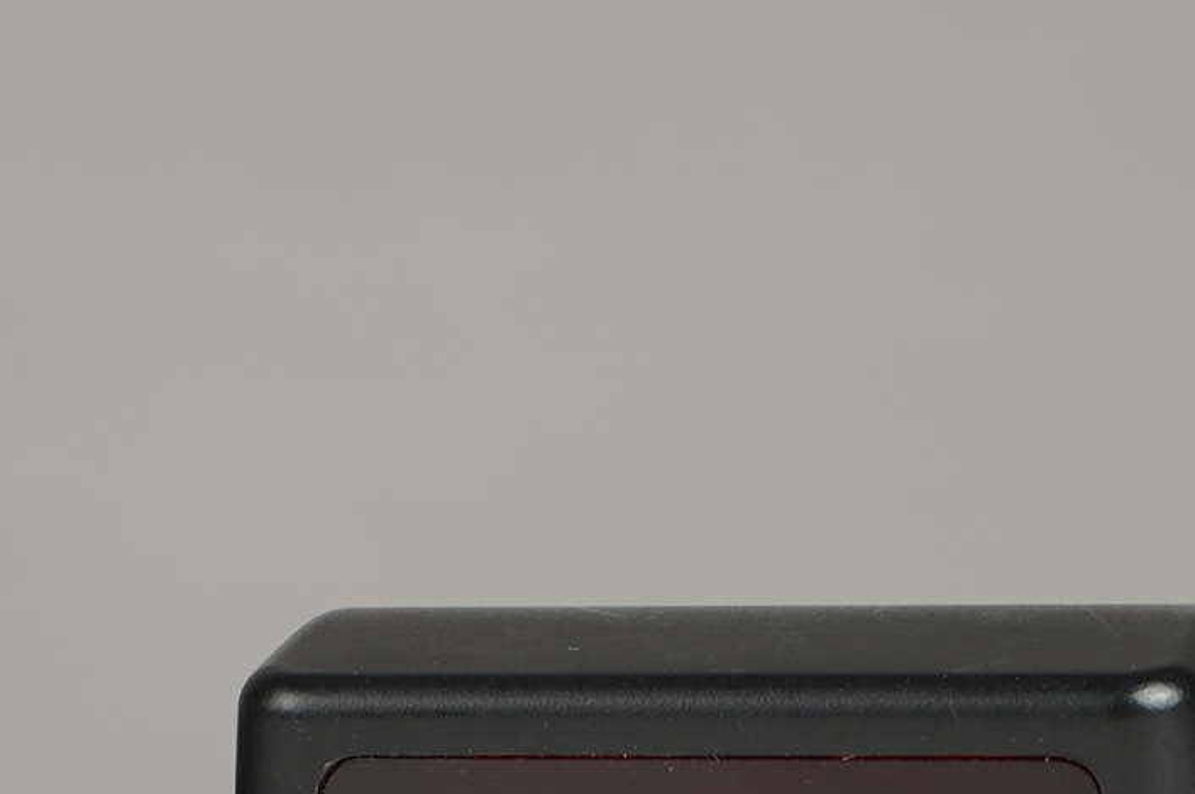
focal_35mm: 213
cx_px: 474
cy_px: 758
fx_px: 7062
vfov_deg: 6.4
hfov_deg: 9.7
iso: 200
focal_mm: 50
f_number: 16
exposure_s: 1/200
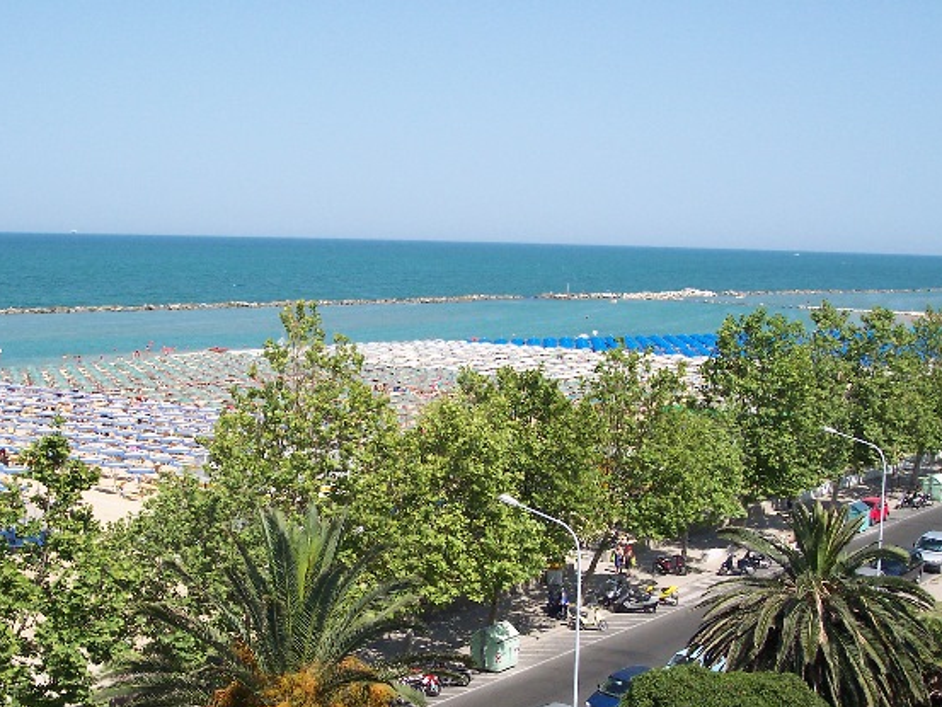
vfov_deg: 26.6
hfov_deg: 34.8
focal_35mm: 55
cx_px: 390
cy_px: 388
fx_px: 1497
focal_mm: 8
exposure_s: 1/700
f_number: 4.8
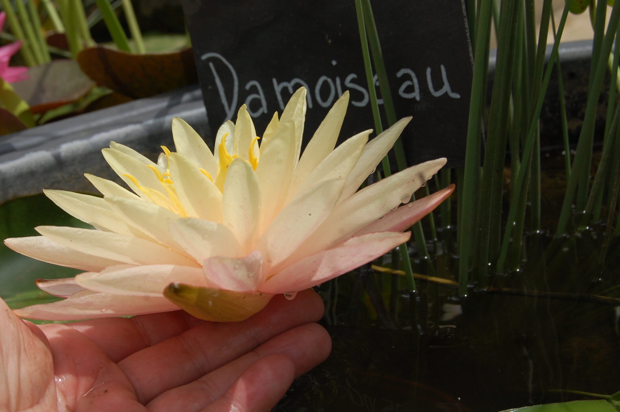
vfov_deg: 19.4
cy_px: 219
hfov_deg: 28.8
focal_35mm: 70
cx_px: 271
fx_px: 1205
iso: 200
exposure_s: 1/500
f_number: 11
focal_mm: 40
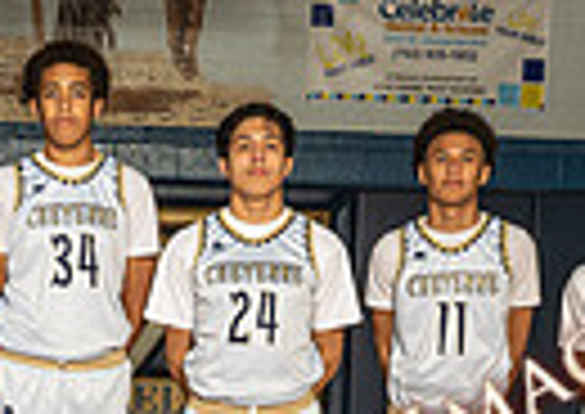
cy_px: 549
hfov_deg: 17.9
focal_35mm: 111
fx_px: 1838
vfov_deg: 12.4
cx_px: 126
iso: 125
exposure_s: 1/125
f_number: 7.1
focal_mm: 24
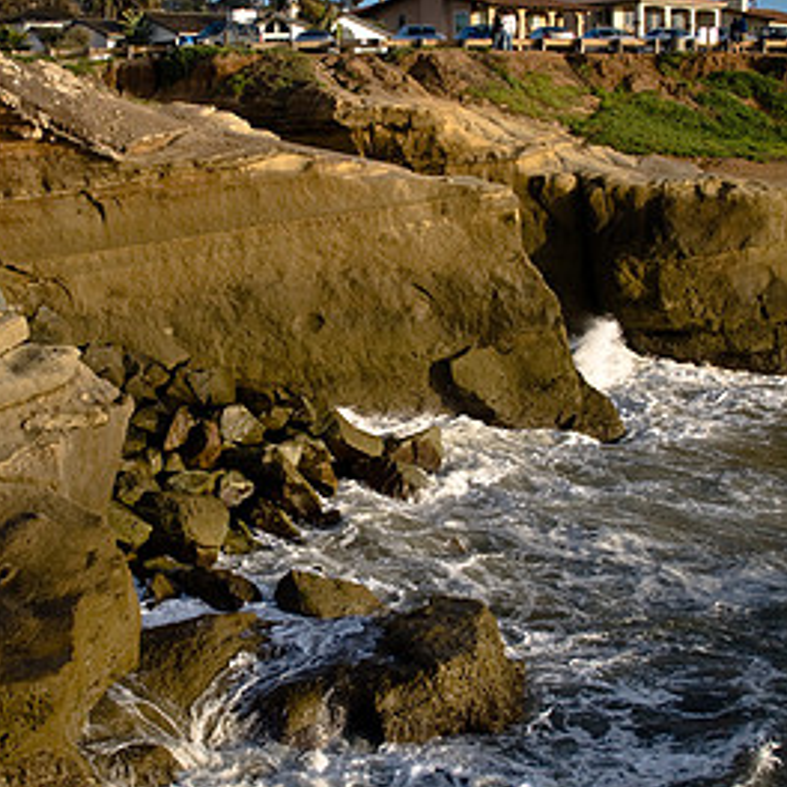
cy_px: 408
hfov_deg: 30.5
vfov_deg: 30.6
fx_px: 1440
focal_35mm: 56
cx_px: 346
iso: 100
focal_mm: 20
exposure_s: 1/500
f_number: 3.8
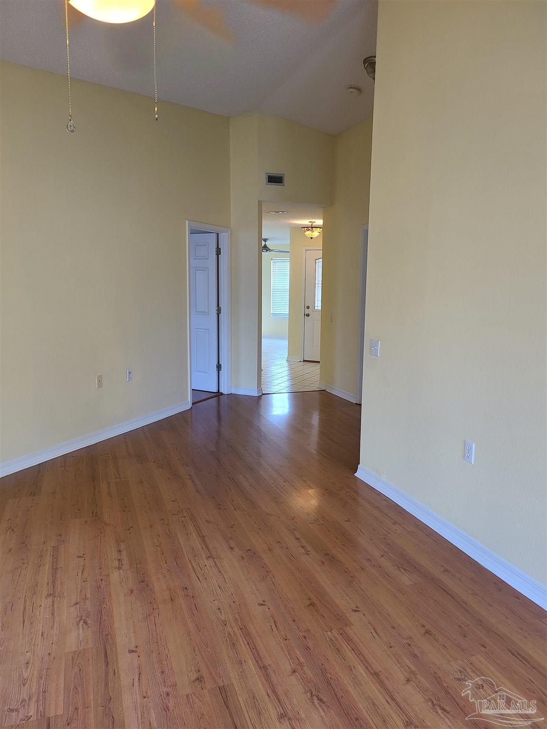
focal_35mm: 26
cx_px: 274
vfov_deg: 67.3
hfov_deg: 53.1
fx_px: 548
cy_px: 364
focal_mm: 5.4
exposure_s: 1/60
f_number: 1.8
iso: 100
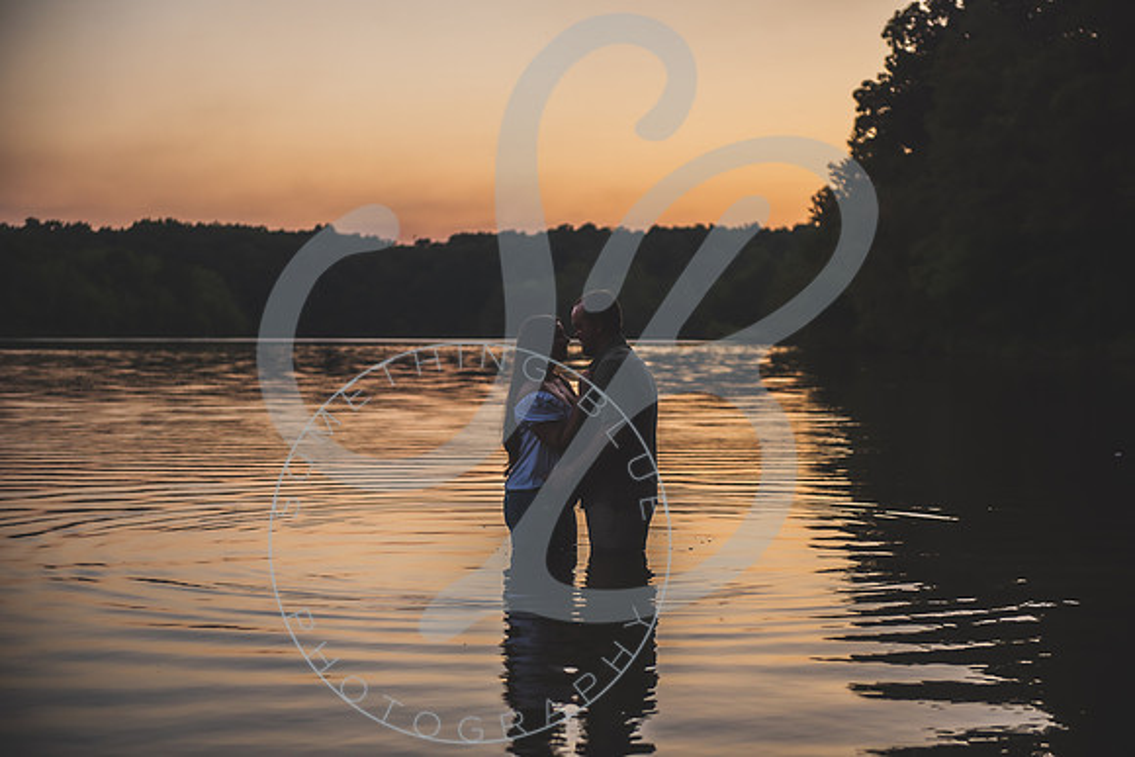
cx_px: 568
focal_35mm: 70
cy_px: 378
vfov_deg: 19.5
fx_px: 2207
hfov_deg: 28.8
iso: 200
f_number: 2.8
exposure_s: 1/250
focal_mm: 70
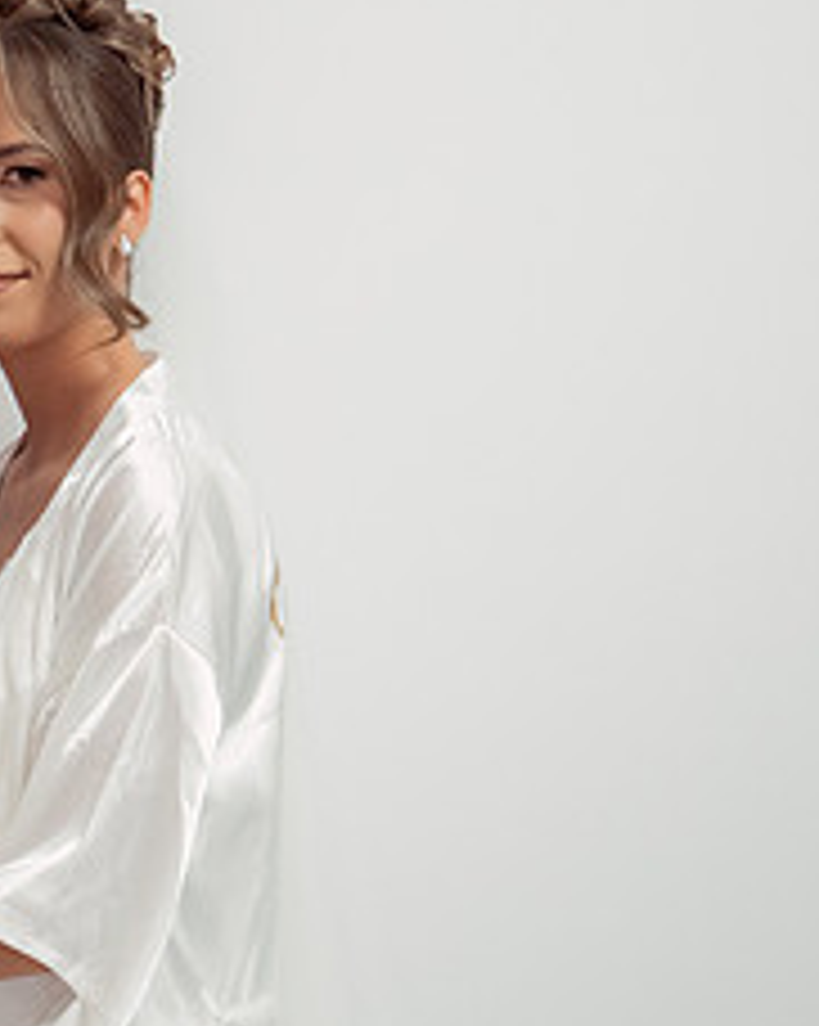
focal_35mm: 92
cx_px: -60
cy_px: 454
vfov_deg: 20.8
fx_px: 2791
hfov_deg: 16.2
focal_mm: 30
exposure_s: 1/640
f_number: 2.8
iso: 1250
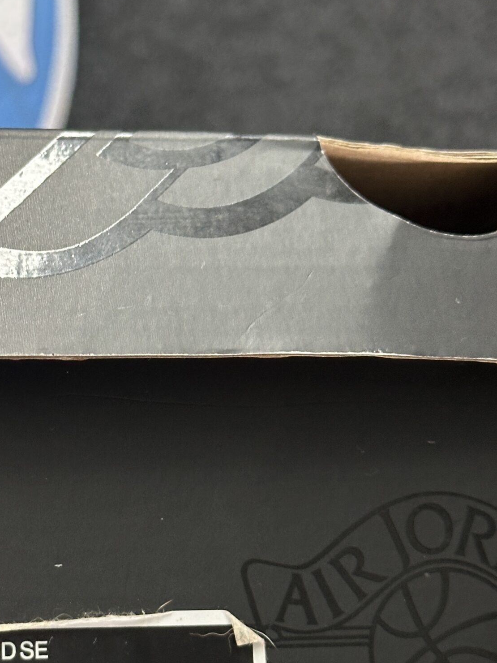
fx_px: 1589
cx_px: 90
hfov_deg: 17.6
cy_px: 417
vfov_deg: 23.5
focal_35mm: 83
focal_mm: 6.86
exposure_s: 1/33
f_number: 1.78
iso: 200
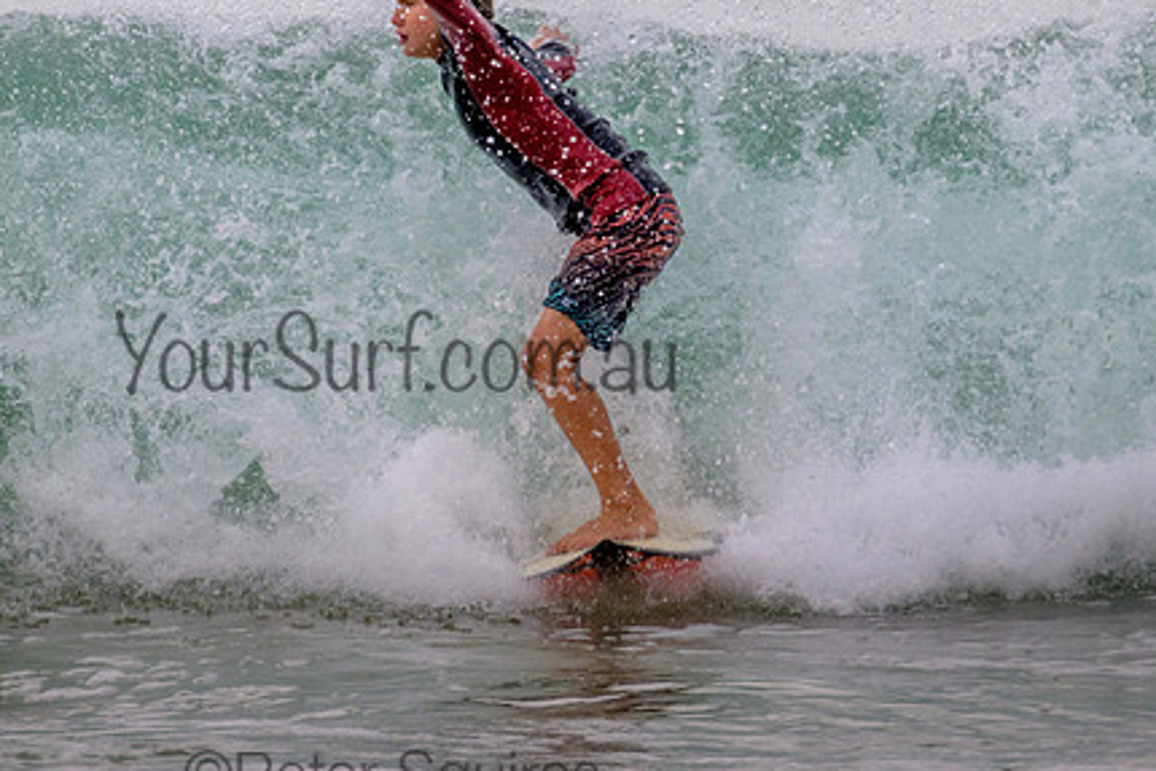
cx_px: 396
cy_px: 176
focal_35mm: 1449
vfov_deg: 0.9
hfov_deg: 1.4
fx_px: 46542
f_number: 11
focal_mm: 800
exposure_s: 1/2000
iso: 1250
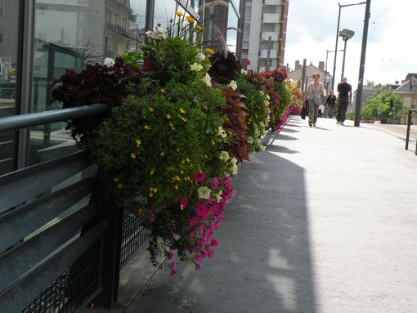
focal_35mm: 56
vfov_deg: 26.1
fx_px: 675
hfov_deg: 34.3
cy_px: 156
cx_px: 208
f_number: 5.6
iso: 64
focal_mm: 9.8
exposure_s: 1/225
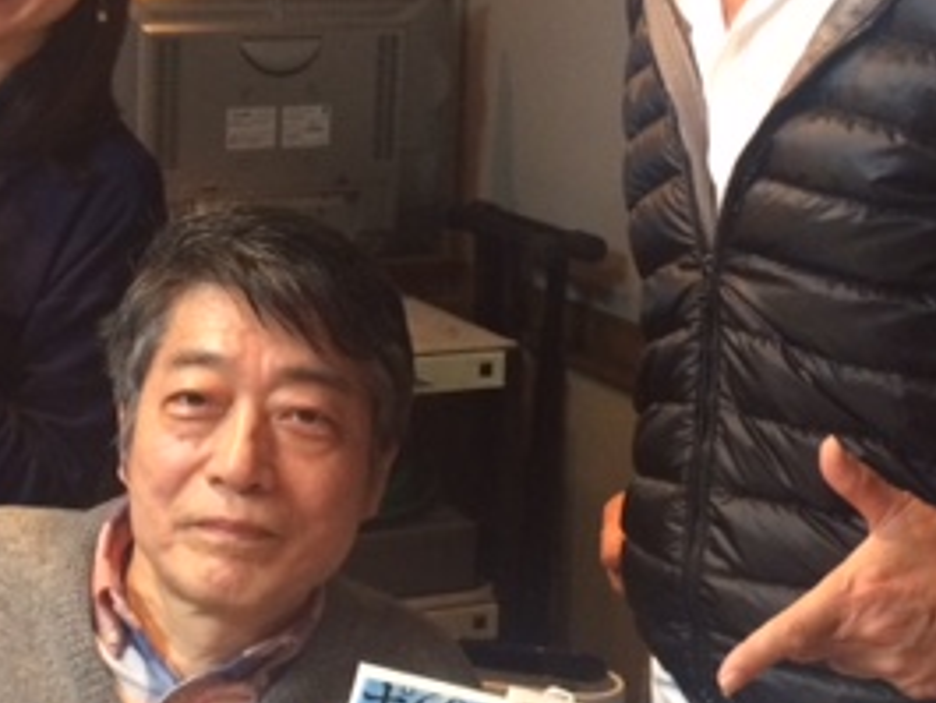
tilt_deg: -9.6
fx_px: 1894
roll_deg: -1.0
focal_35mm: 70
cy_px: 191
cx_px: 350
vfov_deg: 20.9
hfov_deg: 27.7
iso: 250
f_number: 2.2
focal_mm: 4.15
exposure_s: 1/20
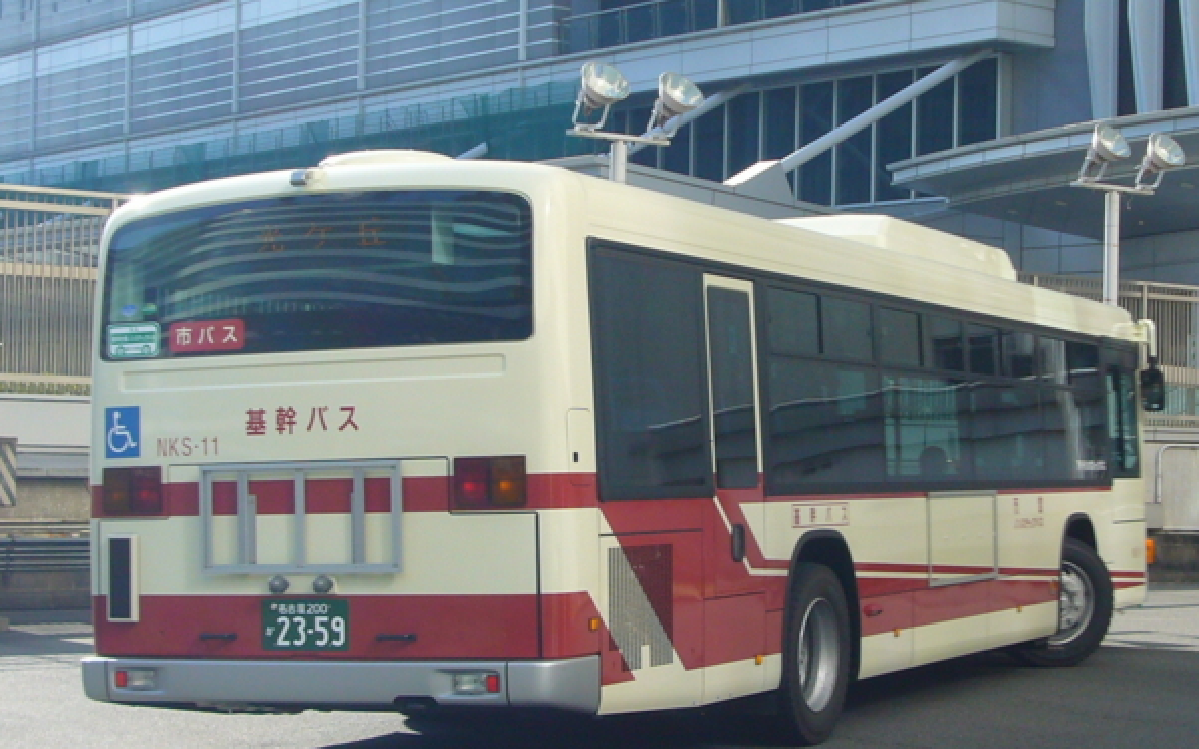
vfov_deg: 26.3
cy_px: 424
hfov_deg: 41.1
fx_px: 1601
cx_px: 601
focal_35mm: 49
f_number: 7.1
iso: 80
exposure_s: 1/160
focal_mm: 7.5
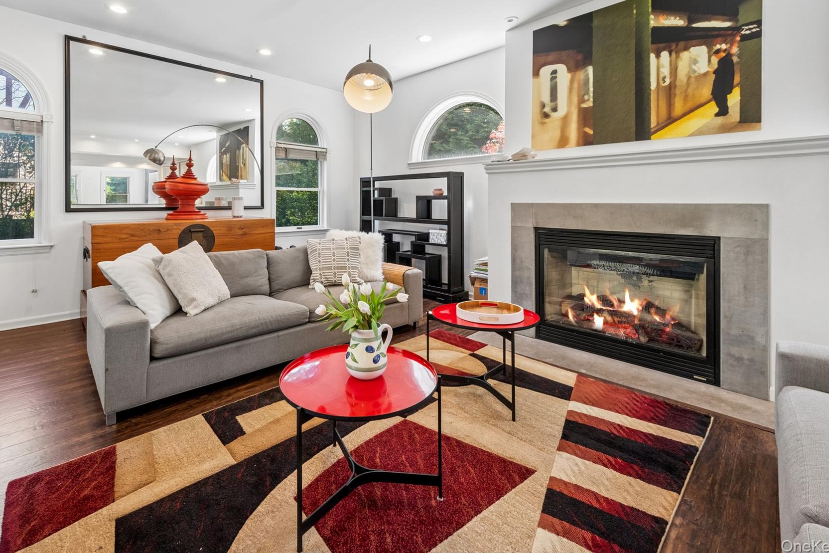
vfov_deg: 72.8
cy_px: 218
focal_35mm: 16
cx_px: 372
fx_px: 368
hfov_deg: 96.4
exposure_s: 1/13
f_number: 8
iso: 320
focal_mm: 8.6
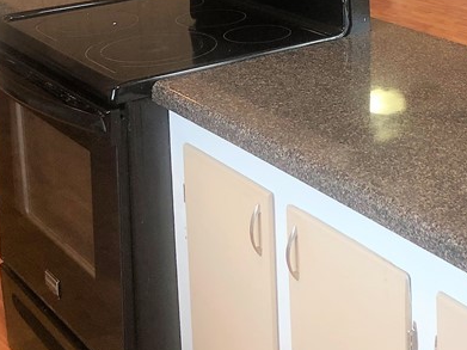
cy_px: -54
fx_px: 1025
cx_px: 425
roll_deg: +0.6
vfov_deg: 18.5
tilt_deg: -9.3
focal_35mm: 76
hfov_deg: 24.9
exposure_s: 1/24
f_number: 1.8
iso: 40
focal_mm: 3.99
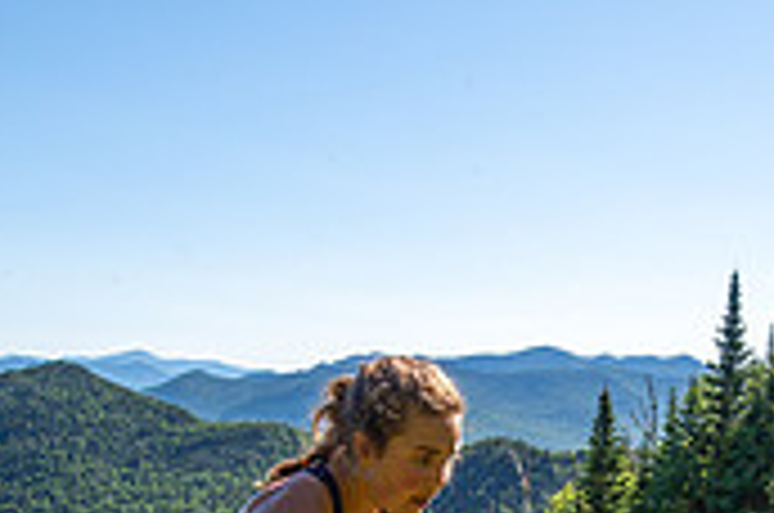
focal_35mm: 54
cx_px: 590
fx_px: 1159
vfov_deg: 22.7
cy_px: 634
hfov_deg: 36.0
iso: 100
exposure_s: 1/320
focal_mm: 16
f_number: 6.3
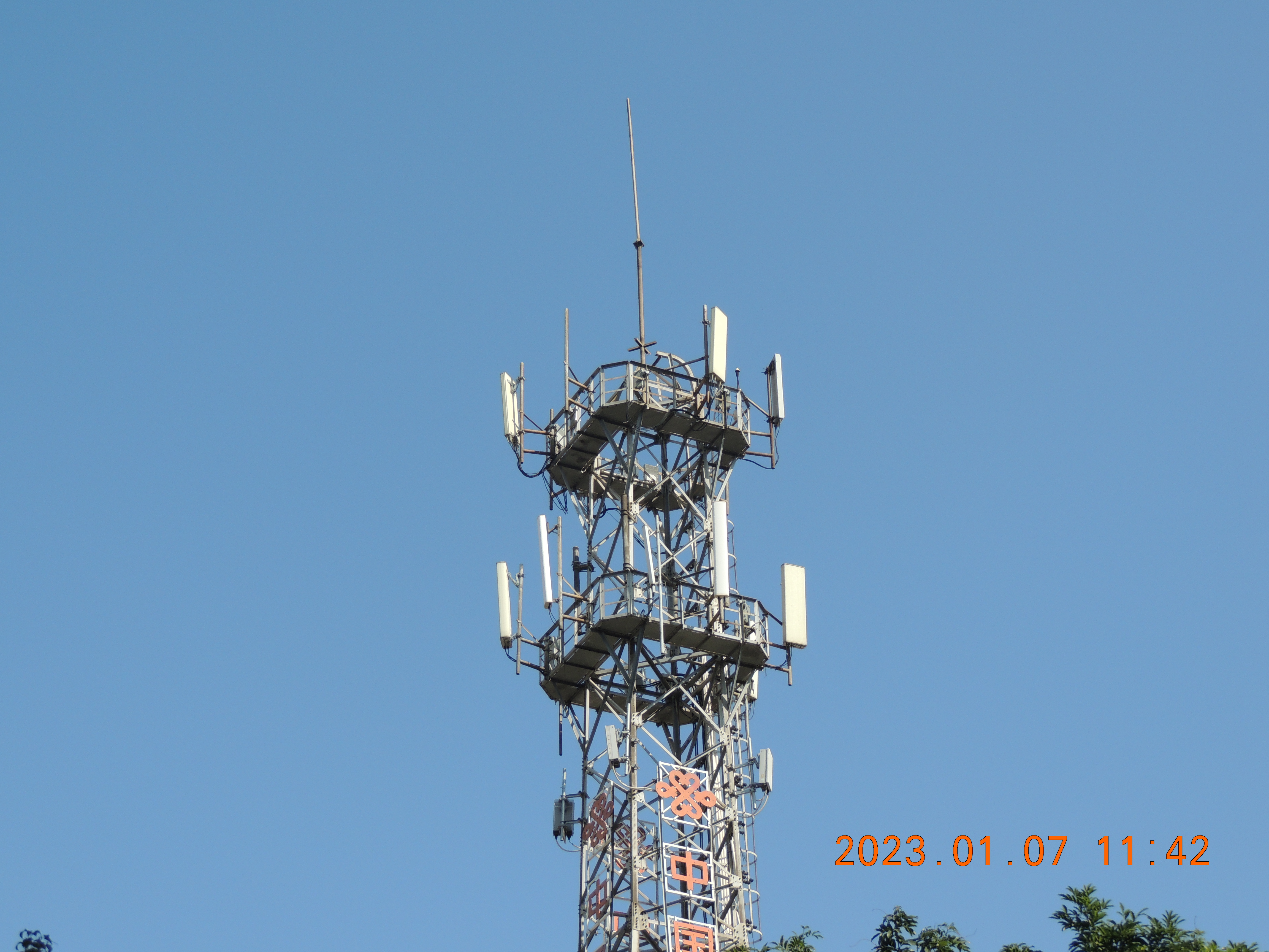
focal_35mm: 90
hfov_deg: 21.8
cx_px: 634
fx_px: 3299
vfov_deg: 16.4
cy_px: 476
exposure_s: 1/800
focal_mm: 16
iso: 100
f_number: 4.1
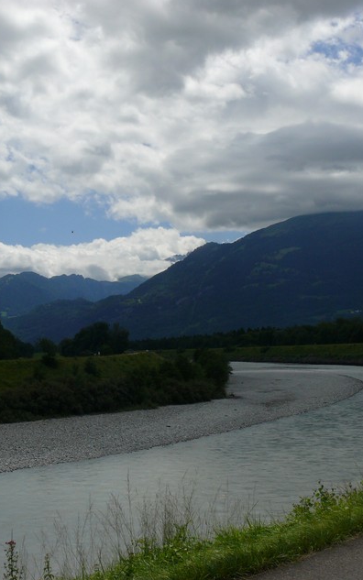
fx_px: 791
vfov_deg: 40.3
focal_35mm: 50
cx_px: 85
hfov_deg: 25.5
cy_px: 290
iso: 100
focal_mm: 7.4
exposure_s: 1/800
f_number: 8
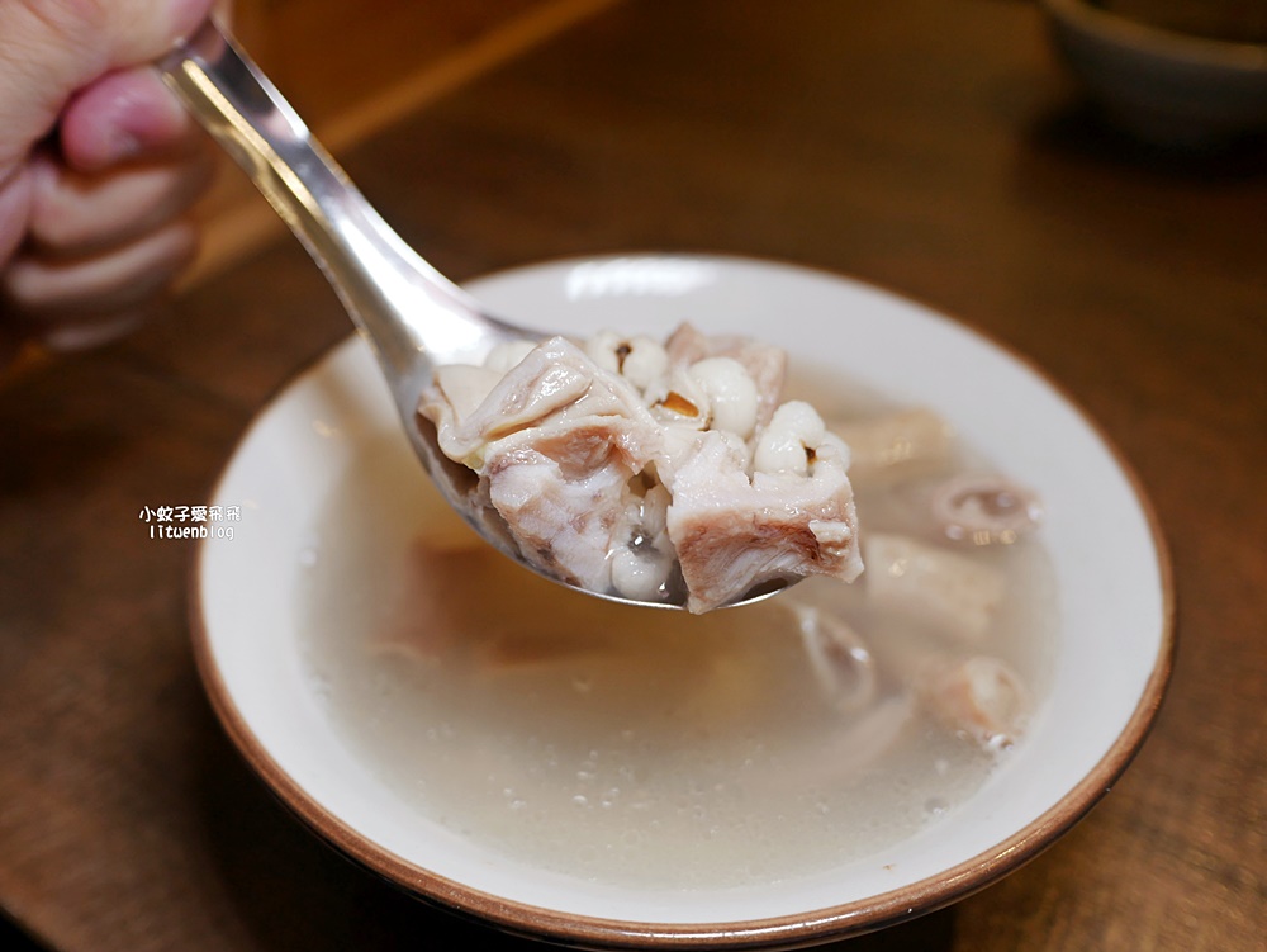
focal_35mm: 28
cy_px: 476
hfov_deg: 63.4
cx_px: 634
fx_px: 1025
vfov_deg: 49.8
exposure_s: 1/80
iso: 200
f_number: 2.5
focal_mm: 14
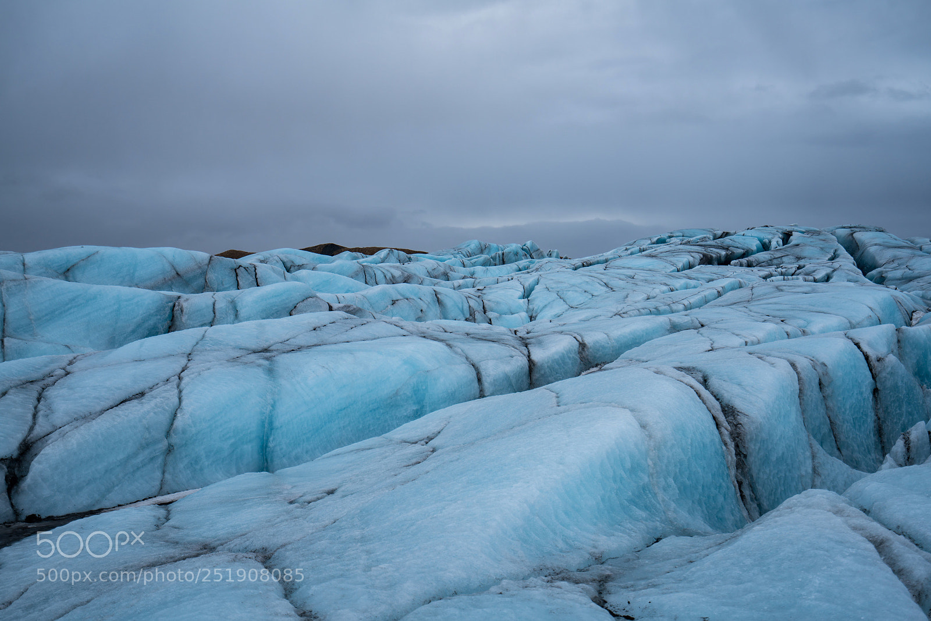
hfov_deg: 54.4
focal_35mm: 35
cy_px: 310
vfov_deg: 37.9
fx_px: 905
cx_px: 466
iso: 100
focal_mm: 35
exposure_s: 1/400
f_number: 4
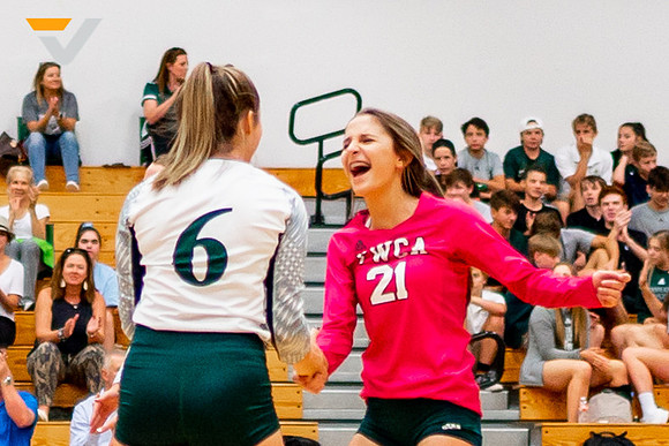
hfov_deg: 10.8
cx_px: 4
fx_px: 3498
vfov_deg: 7.3
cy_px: 228
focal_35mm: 188
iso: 800
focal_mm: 35
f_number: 1.4
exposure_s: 1/1250
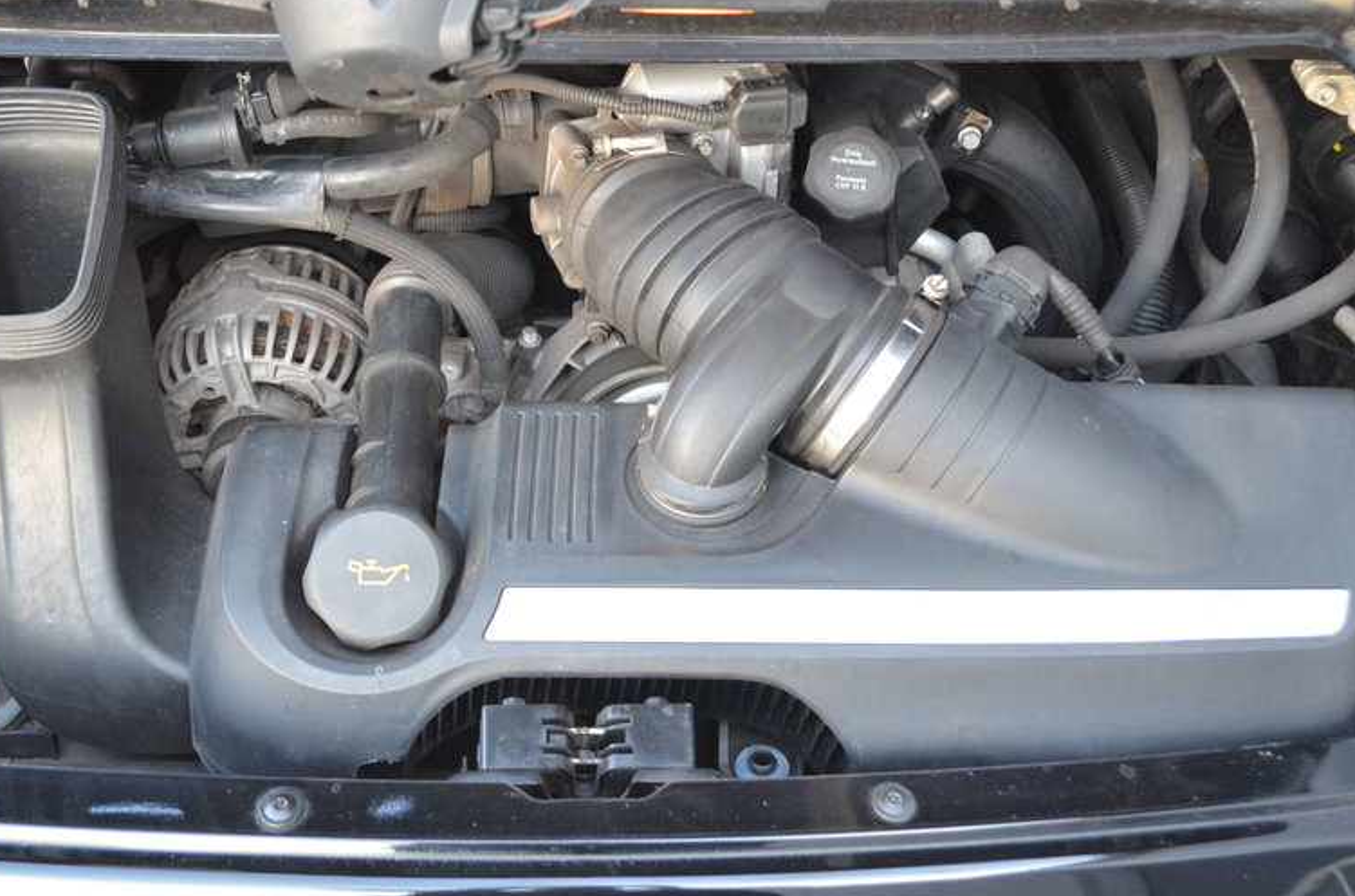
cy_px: 310
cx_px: 583
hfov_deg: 43.6
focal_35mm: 45
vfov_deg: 29.5
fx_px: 1690
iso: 720
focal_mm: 22
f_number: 4
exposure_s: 1/60
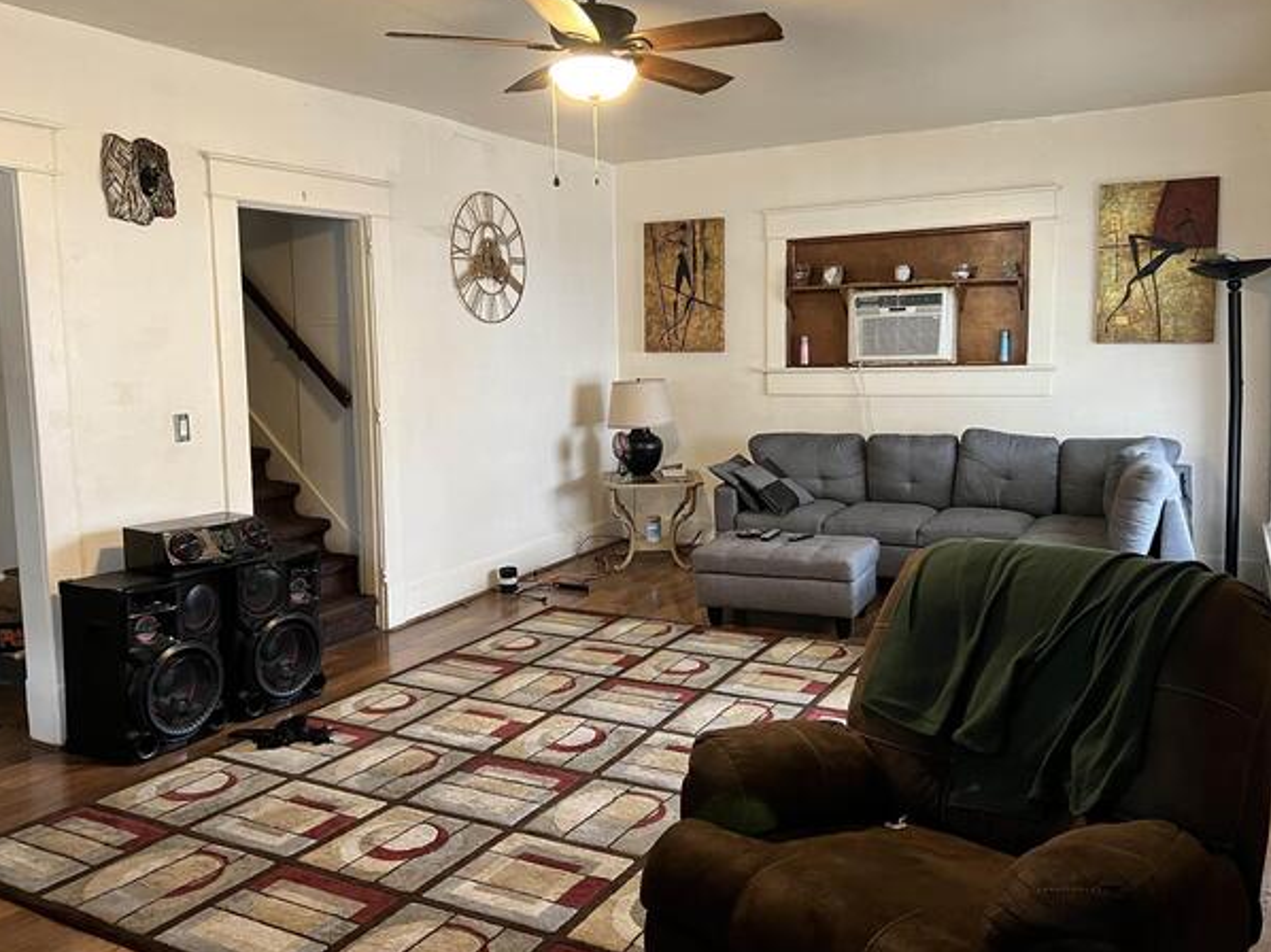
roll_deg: +1.0
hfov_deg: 61.7
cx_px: 656
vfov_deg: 48.1
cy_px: 434
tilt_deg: -5.8
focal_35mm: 29
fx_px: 1064
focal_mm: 5.7
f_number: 1.5
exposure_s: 1/60
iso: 400
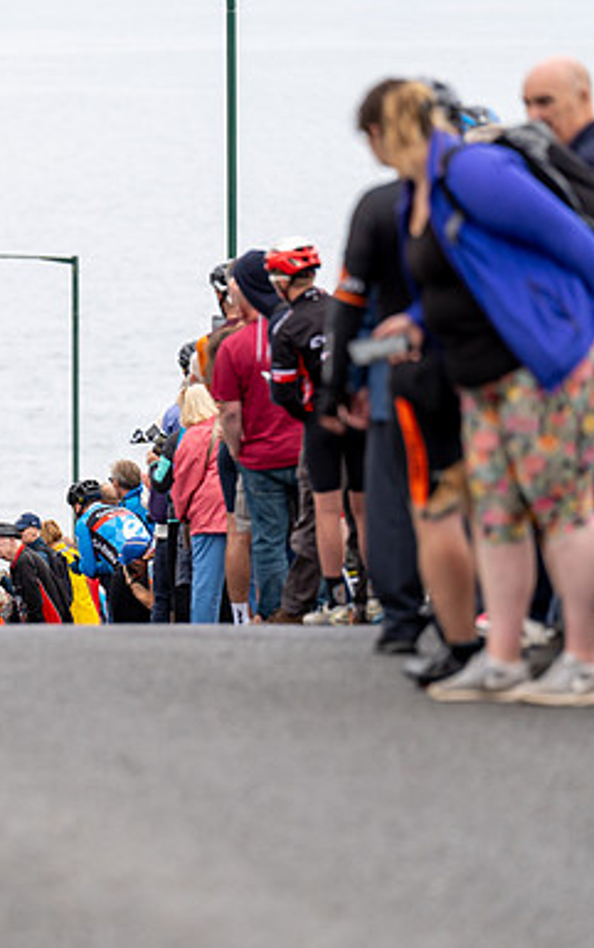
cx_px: -76
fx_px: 7710
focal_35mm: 298
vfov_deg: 7.0
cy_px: 474
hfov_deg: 4.4
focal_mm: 194
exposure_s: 1/1000
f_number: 3.5
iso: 320
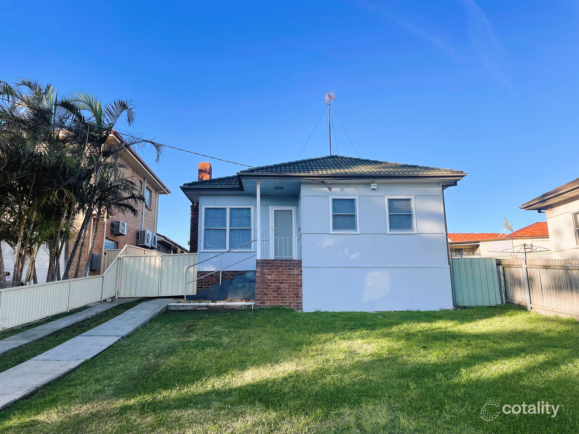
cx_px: 290
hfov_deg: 67.3
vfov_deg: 53.1
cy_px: 217
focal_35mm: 26
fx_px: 435
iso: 32
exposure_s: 1/1135
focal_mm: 4.2
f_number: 1.6
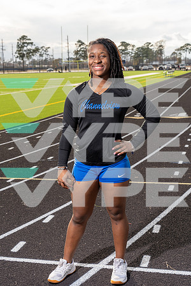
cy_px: 143
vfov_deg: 36.2
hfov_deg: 24.6
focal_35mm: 55
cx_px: 96
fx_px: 438
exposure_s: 1/250
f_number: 7.1
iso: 160
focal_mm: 55
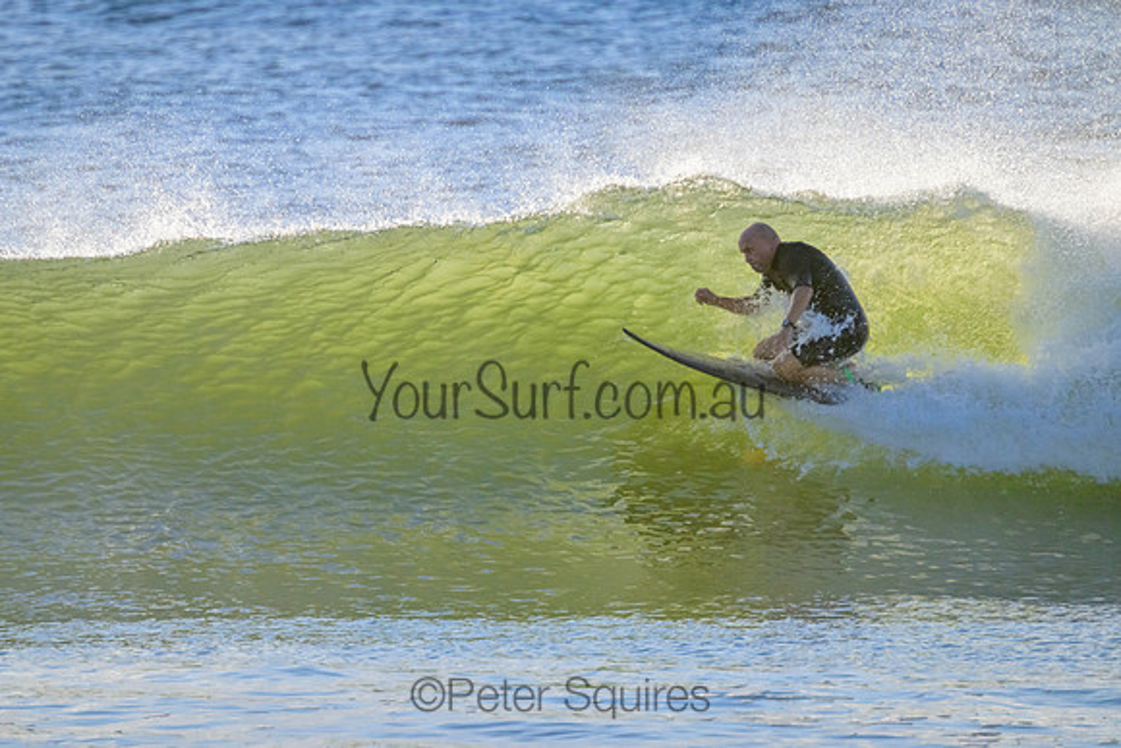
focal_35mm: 911
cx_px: 483
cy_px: 370
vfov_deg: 1.5
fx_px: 28362
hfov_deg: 2.3
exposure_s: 1/2000
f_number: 11
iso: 1400
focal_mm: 800
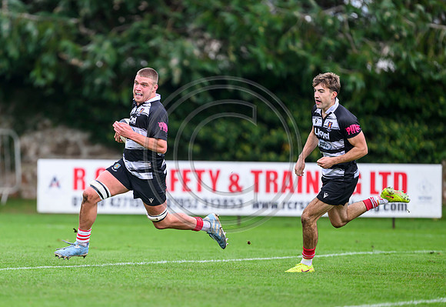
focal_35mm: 517
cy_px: 194
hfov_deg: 3.9
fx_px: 6467
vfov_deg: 2.7
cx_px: 155
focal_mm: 400
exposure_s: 1/1250
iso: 500
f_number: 2.8
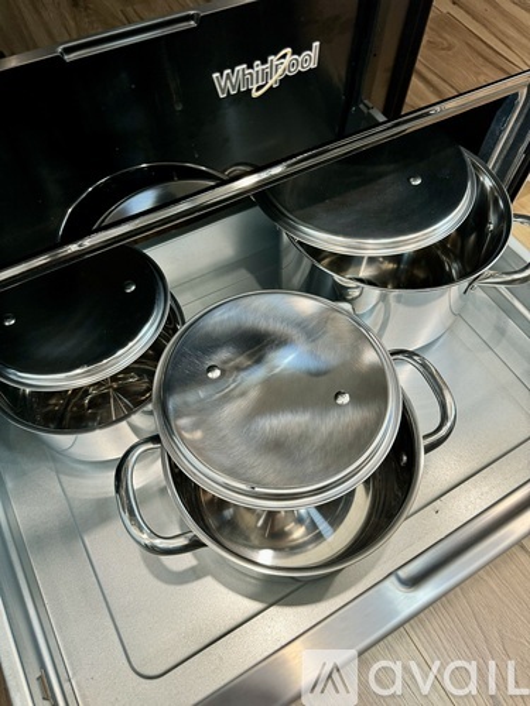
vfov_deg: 71.6
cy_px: 353
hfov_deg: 56.8
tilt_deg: -60.1
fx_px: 490
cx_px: 265
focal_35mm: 24
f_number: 1.78
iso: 200
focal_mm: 6.76
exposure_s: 1/60
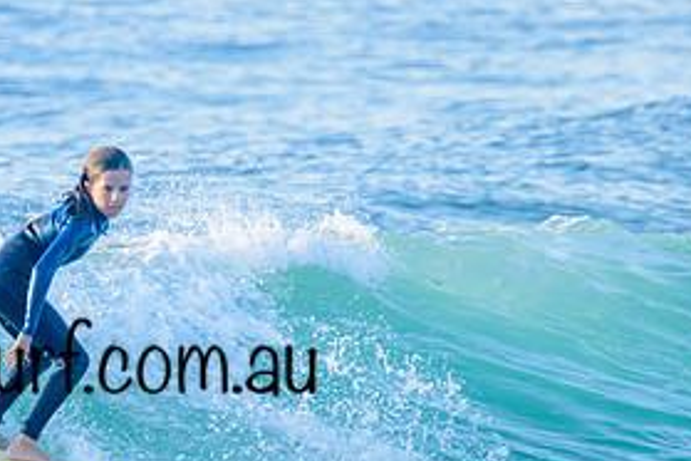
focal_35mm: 1666
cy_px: 336
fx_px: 31975
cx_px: 54
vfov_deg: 0.8
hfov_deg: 1.2
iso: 3200
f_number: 11
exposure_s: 1/2000
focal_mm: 800
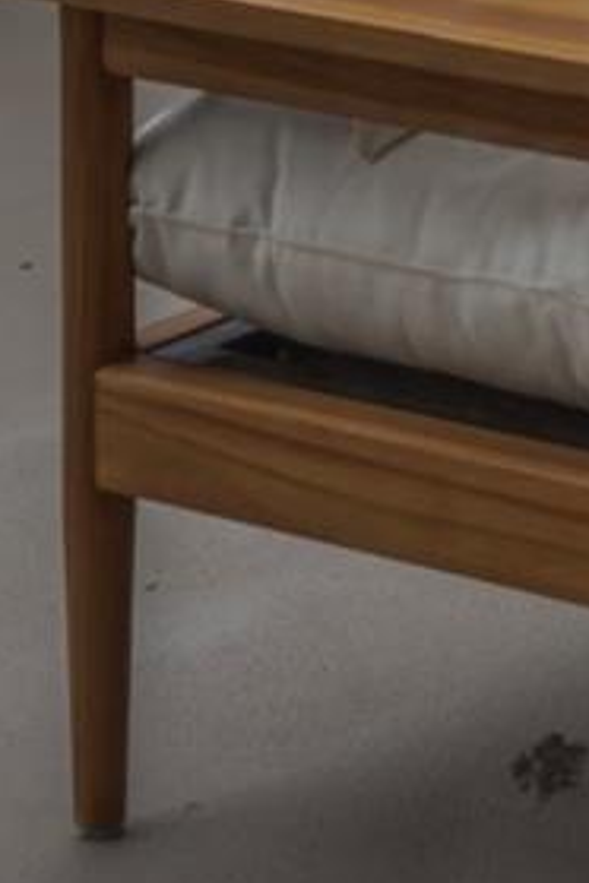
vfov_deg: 9.8
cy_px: -1310
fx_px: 4491
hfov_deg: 7.0
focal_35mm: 183
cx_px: 1476
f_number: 14
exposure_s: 1/15
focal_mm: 34
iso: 250
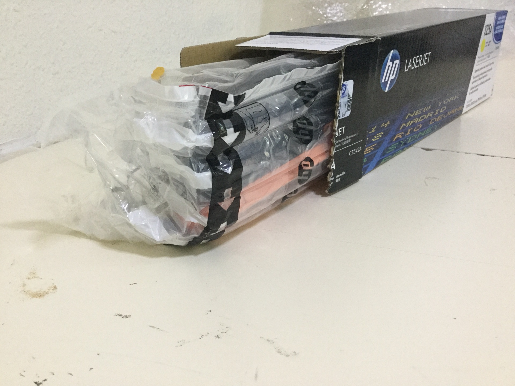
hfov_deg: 58.4
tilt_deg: -24.3
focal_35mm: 31
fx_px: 461
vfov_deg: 45.4
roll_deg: -0.6
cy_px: 193
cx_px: 258
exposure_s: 1/24
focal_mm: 3.3
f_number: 2.4
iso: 200
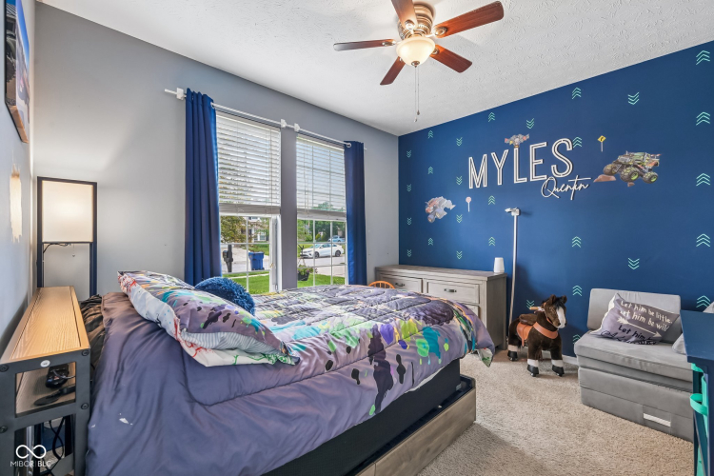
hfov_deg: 98.5
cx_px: 357
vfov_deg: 75.5
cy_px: 238
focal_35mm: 16
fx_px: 307
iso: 400
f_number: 8
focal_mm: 15.5
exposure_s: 1/15
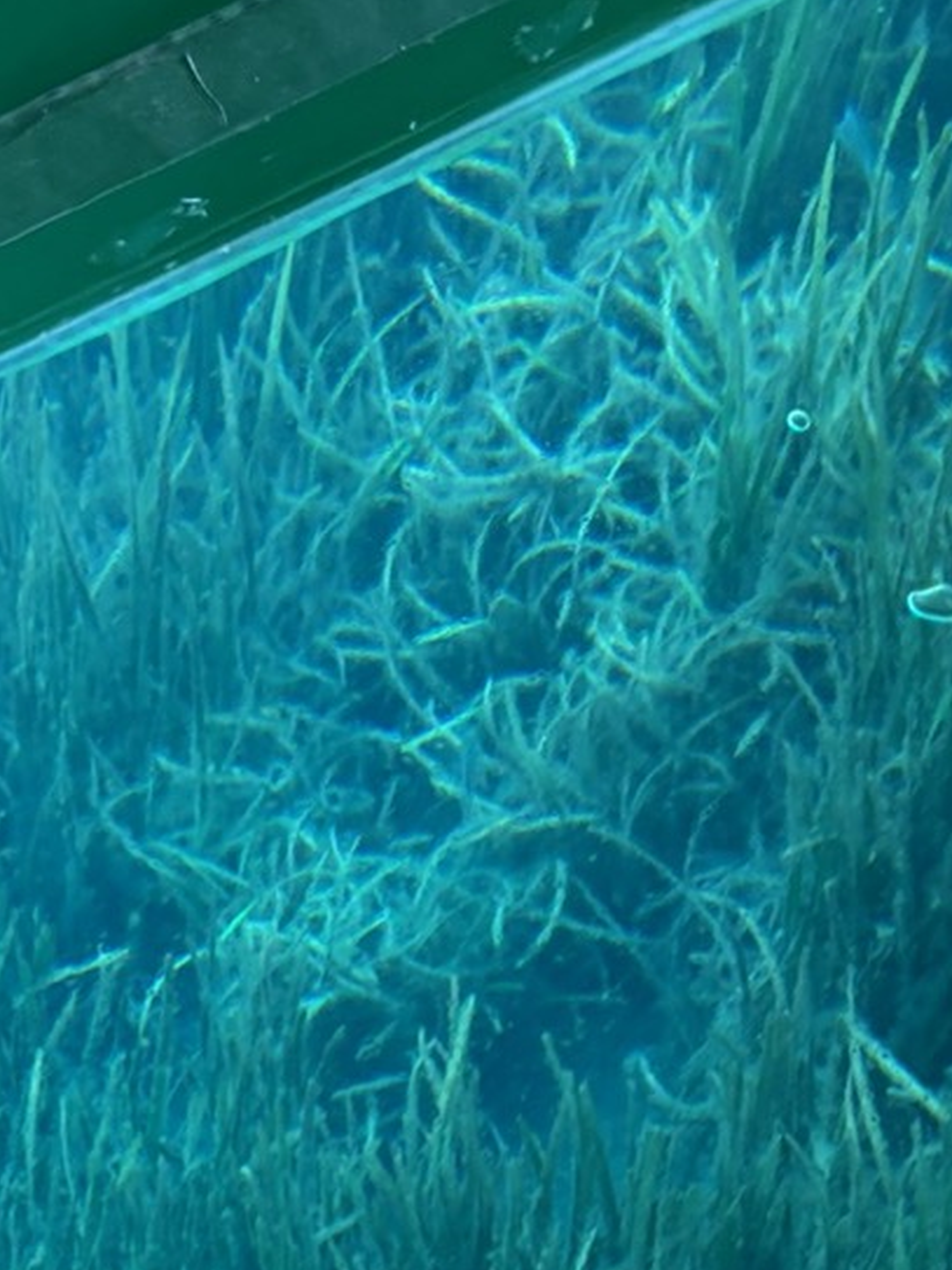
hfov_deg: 21.5
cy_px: 1385
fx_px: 2458
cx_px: 103
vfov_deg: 26.7
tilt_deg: -61.7
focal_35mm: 67
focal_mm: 5.96
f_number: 1.6
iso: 125
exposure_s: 1/64
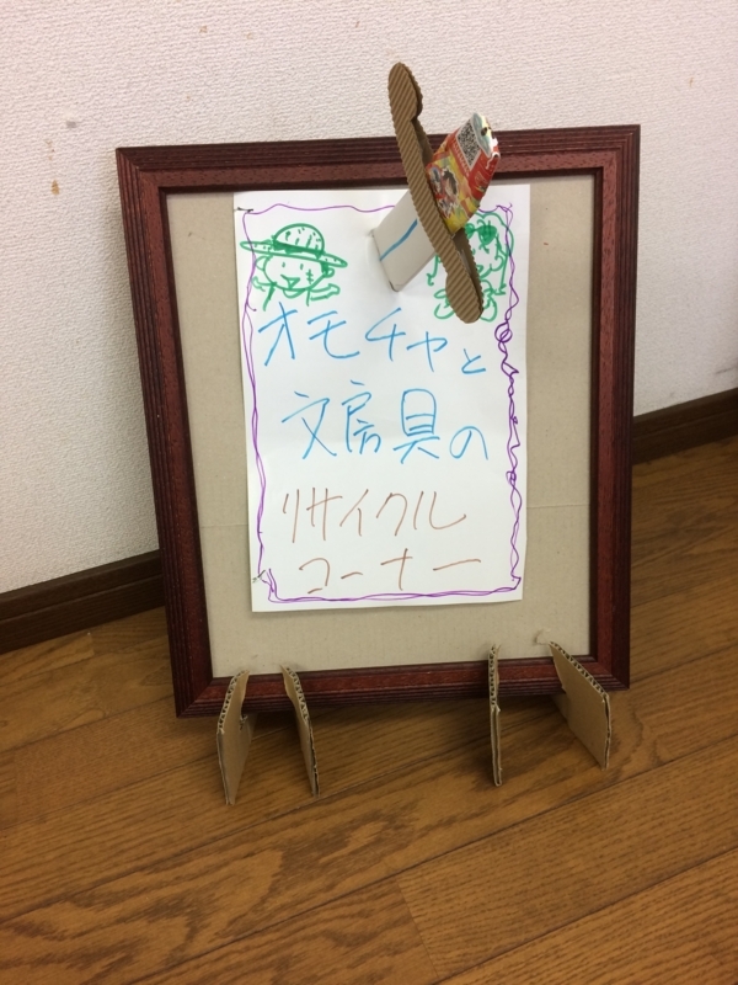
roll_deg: +4.4
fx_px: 824
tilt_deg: -35.6
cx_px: 369
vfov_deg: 61.7
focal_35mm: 29
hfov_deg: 48.2
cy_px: 492
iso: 32
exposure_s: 1/30
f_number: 2.2
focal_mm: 4.15
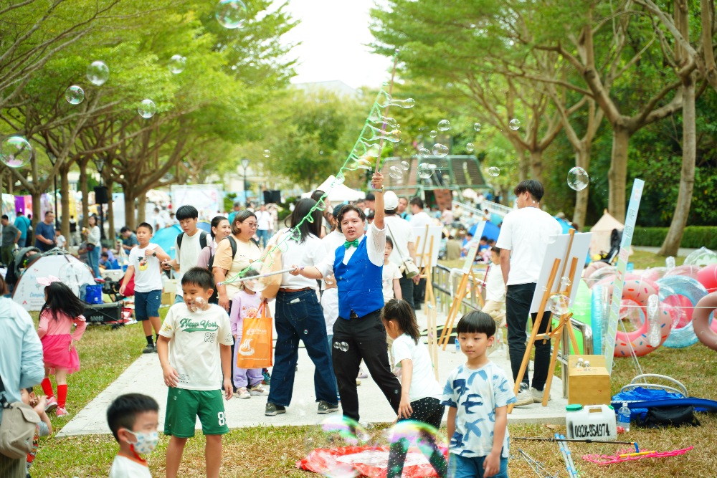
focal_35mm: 75
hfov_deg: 27.0
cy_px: 239
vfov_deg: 18.2
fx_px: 1494
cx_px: 358
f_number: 2.8
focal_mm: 75
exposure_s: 1/200
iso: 100
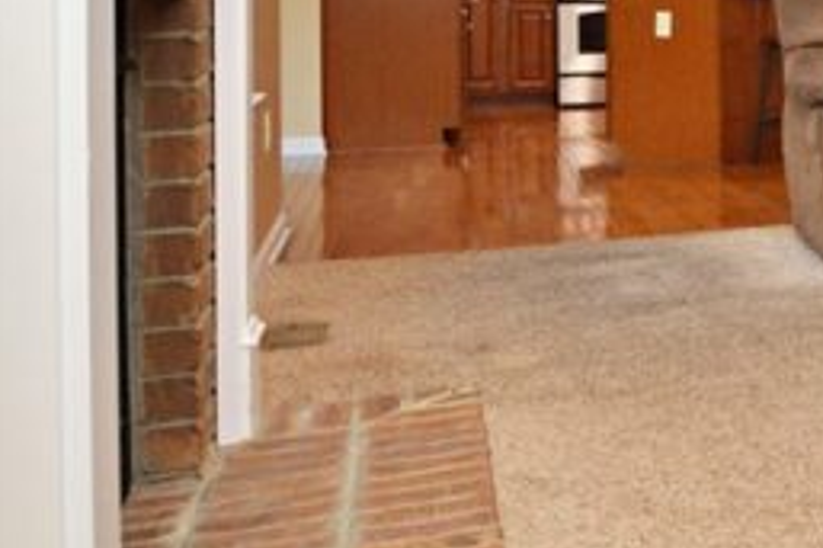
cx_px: 1271
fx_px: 1279
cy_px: 24
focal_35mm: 56
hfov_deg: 25.5
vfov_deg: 23.3
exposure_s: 1/60
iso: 900
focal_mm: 12
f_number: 4.5
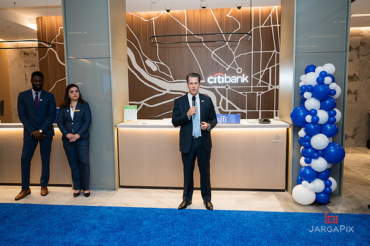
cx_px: 186
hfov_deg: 67.3
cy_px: 123
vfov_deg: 47.8
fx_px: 278
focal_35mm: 27
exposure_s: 1/160
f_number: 3.2
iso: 400
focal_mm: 26.5
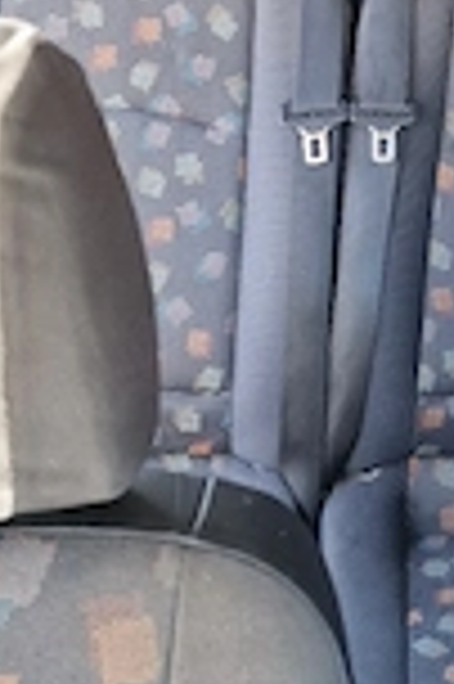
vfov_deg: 30.4
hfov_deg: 20.0
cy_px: 58
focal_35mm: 63
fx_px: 1194
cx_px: 571
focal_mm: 6.4
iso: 50
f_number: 1.8
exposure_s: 1/182
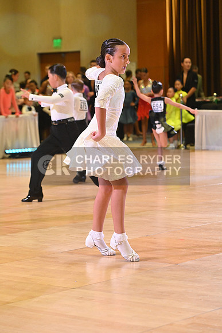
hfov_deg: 12.5
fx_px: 1017
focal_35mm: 110
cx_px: 111
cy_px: 166
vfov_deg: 18.6
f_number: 5.6
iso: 4000
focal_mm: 110
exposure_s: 1/400
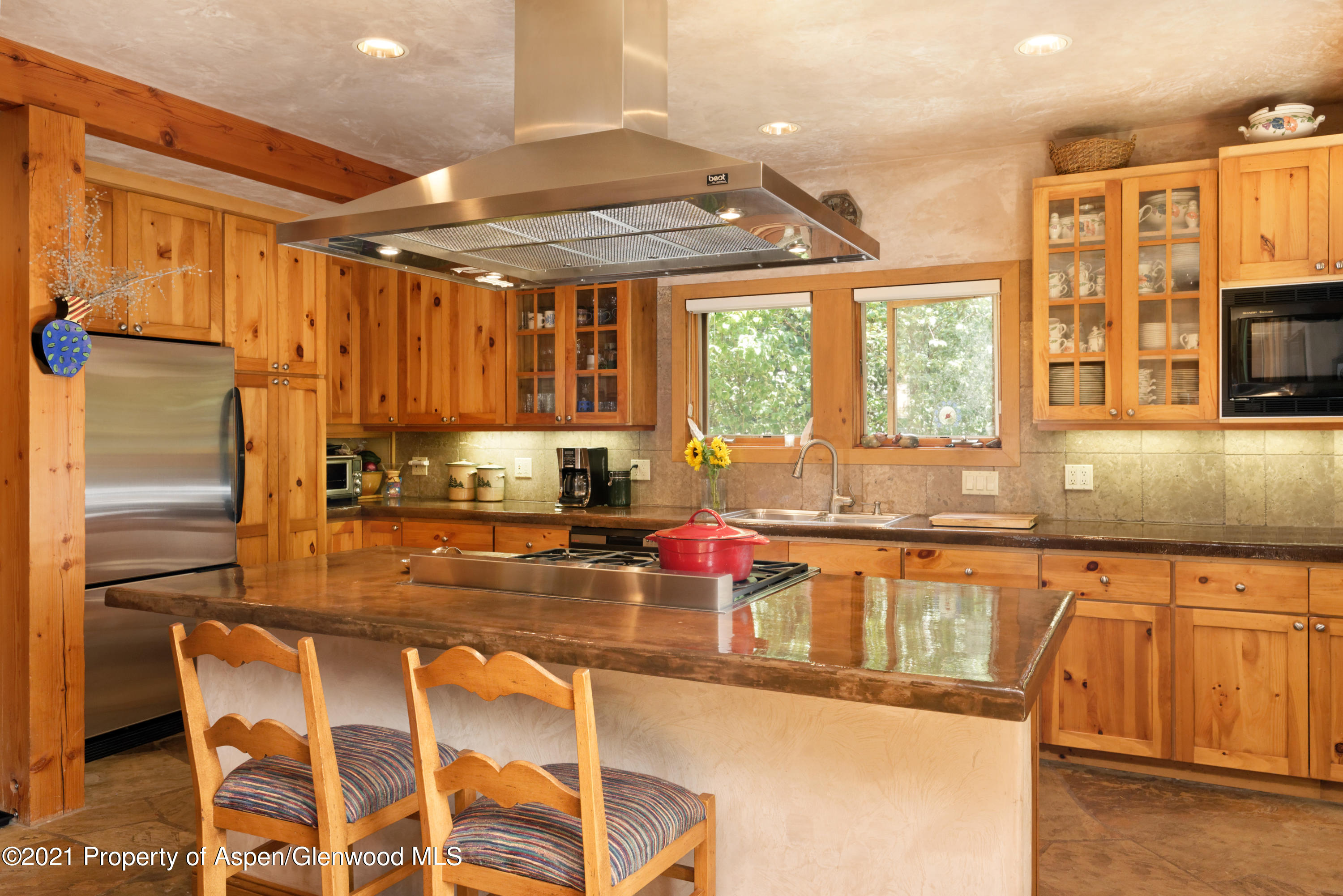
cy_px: 448
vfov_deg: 51.3
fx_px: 933
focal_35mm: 25
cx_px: 672
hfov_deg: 71.5
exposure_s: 1/30
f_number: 7.1
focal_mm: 25
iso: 1600
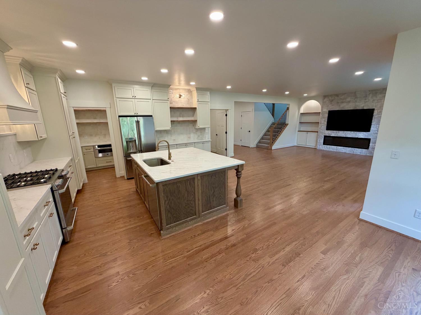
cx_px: 210
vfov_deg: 85.7
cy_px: 158
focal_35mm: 14
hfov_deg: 102.1
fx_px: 170
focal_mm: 2.22
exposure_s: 1/120
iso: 200
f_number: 2.2
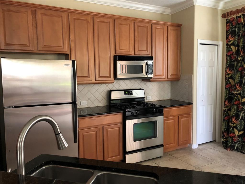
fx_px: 198
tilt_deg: -6.3
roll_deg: +1.8
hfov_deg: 63.4
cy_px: 92
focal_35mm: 28
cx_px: 122
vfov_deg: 49.7
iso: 100
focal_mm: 4
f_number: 1.8
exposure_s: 1/15
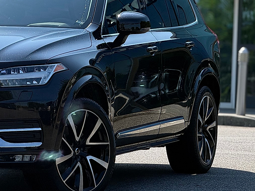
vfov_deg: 6.2
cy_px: 73
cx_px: 24
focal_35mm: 240
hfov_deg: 8.2
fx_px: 1768
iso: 50
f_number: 2.8
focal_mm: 15.66
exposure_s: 1/1227
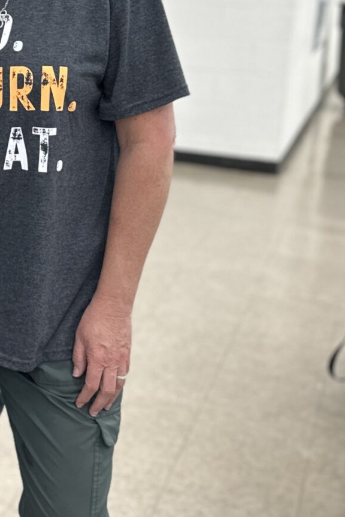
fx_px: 1064
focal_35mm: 74
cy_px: 86
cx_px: -198
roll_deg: -1.8
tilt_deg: -8.3
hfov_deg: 16.5
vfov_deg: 26.7
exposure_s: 1/120
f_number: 1.78
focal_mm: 6.86
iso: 160
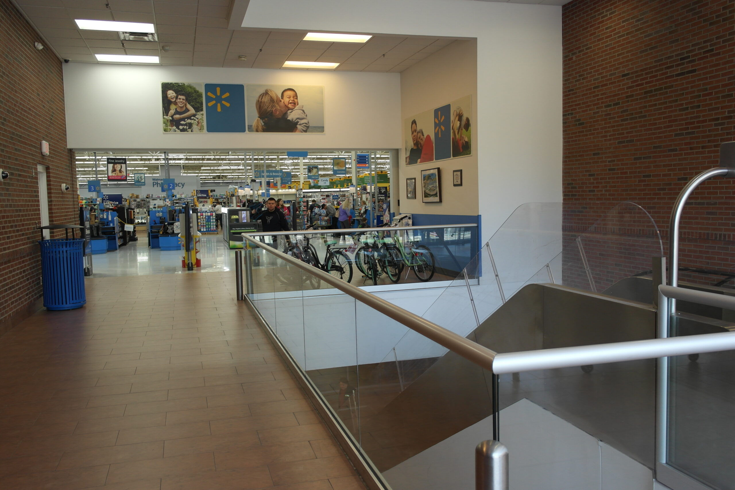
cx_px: 368
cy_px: 245
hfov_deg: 61.9
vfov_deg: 43.6
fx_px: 612
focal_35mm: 30
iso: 200
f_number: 3.5
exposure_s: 1/80
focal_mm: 20
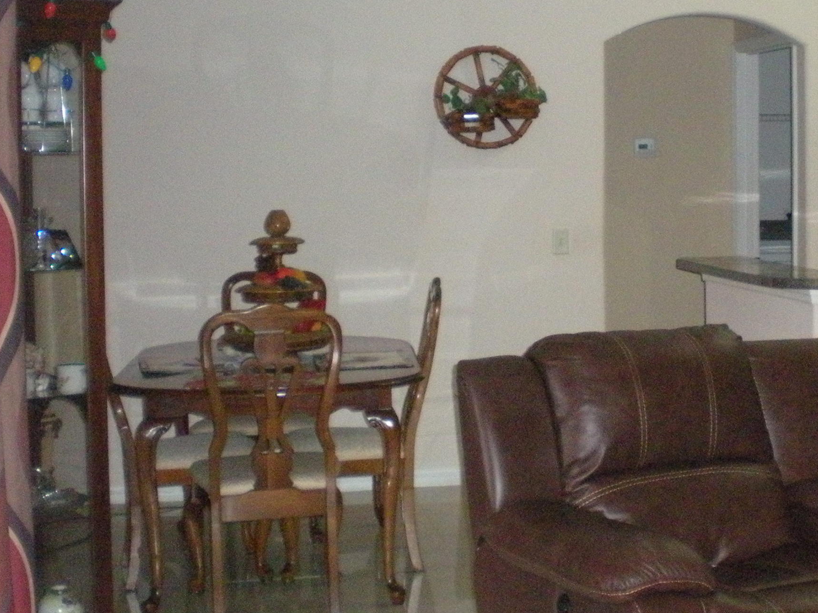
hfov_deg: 28.6
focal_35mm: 66
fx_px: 1560
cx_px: 682
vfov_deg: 22.2
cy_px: 244
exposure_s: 1/60
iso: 610
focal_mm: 6.3
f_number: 3.1
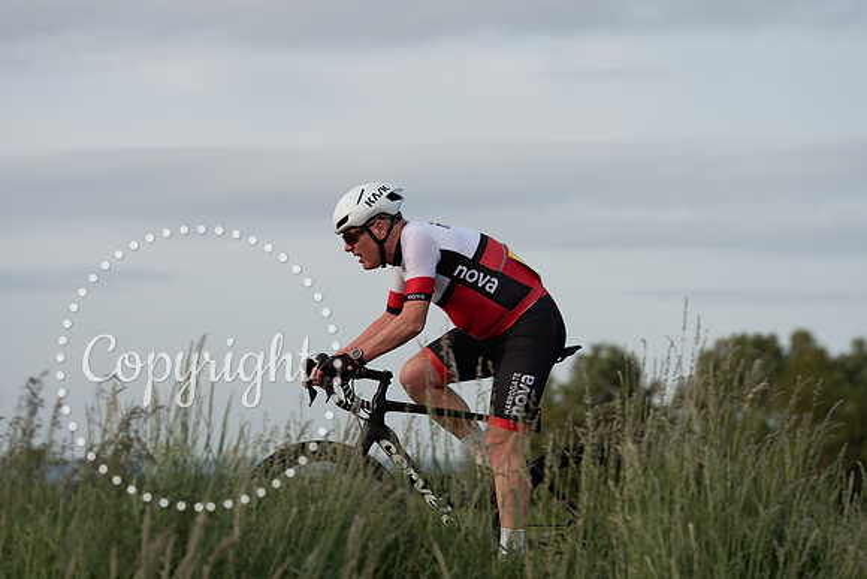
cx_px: 434
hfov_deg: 16.5
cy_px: 290
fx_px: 2987
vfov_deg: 11.1
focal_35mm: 124
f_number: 4
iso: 160
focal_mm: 124
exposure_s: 1/1000
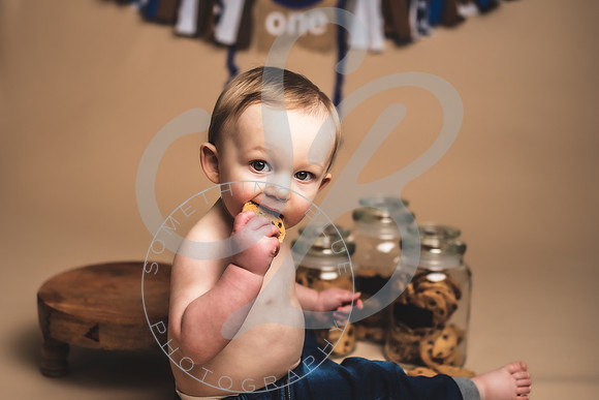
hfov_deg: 36.3
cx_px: 271
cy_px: 181
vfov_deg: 24.7
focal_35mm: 55
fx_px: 912
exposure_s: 1/125
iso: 200
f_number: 2.8
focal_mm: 50
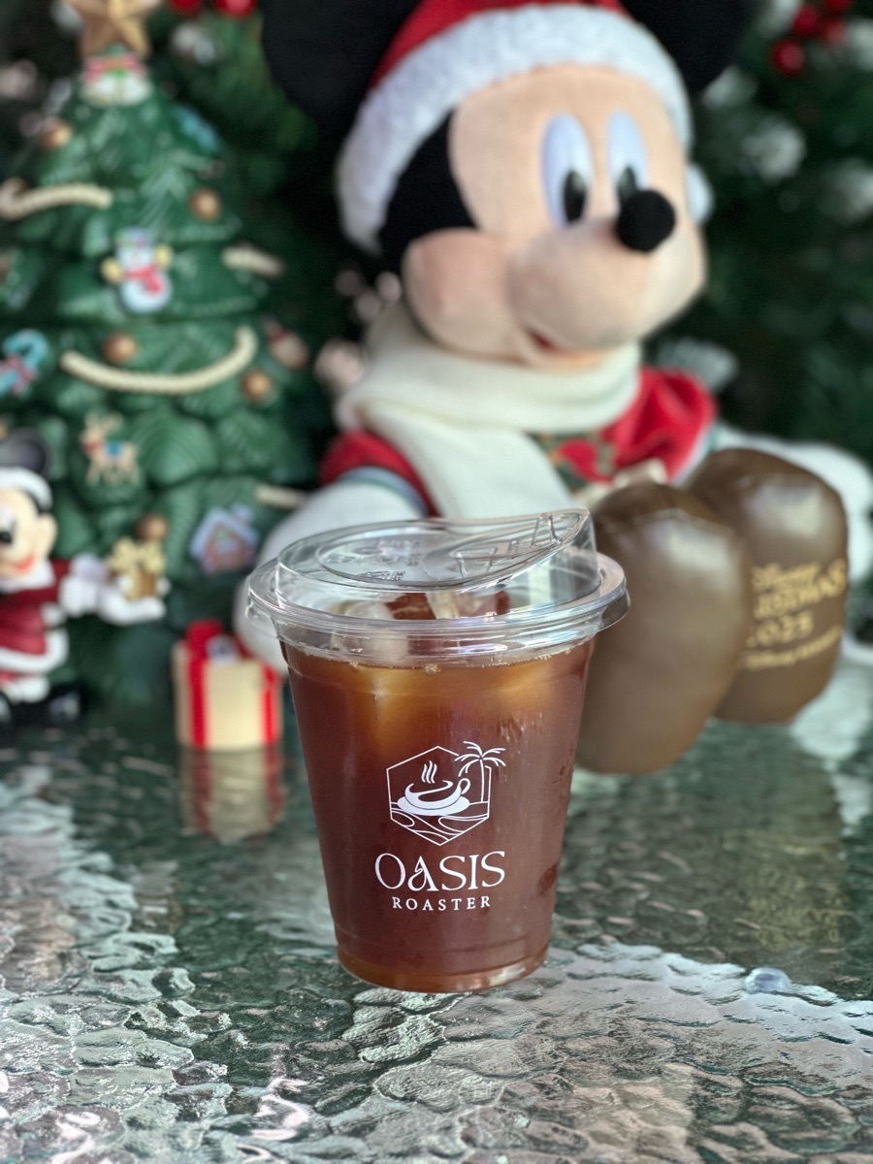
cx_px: 436
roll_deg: +0.2
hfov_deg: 19.1
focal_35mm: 77
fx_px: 2589
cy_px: 582
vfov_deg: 25.3
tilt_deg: -12.0
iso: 250
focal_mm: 9
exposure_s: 1/121
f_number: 2.8
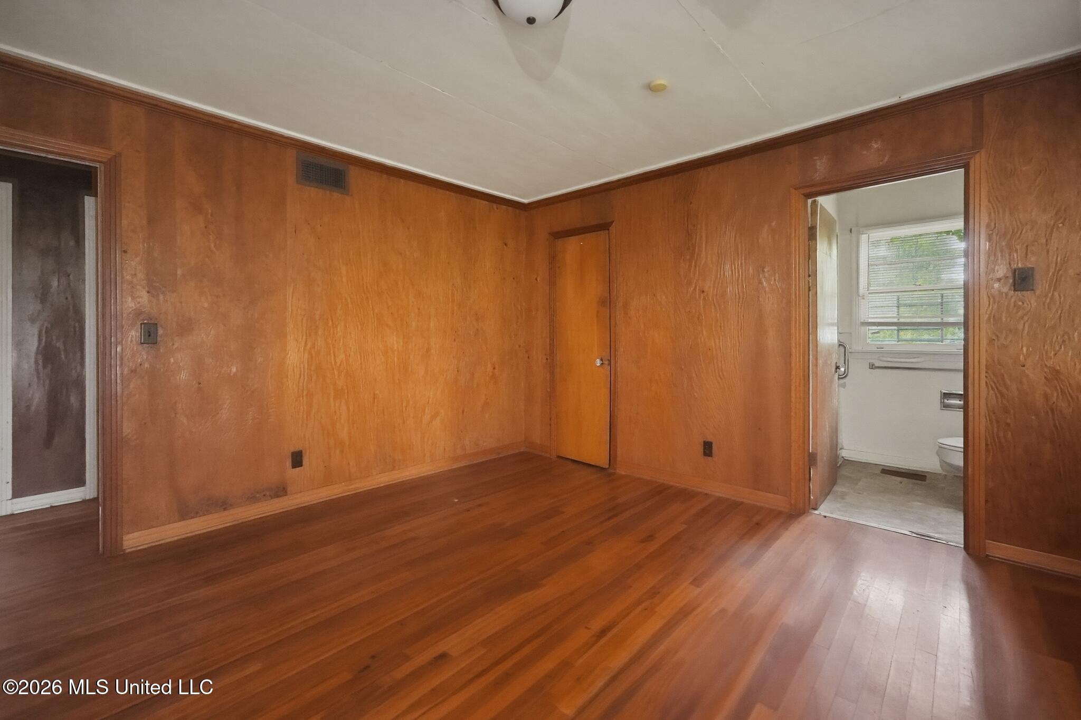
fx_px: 420
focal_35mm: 14
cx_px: 540
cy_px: 360
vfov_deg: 81.2
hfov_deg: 104.3
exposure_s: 1/60
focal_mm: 14
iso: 32000
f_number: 5.6
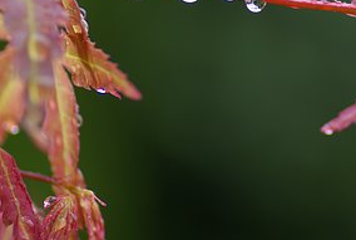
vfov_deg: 5.7
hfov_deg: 8.4
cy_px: 77
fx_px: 2409
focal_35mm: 243
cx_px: 281
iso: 100
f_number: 3.2
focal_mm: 90
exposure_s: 1/200
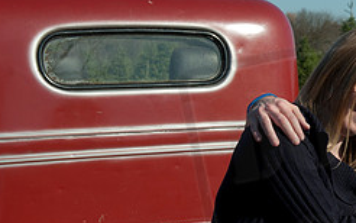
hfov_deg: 18.6
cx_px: 386
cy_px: 171
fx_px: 1048
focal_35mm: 108
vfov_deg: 12.1
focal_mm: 45
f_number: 8
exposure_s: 1/500
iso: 100
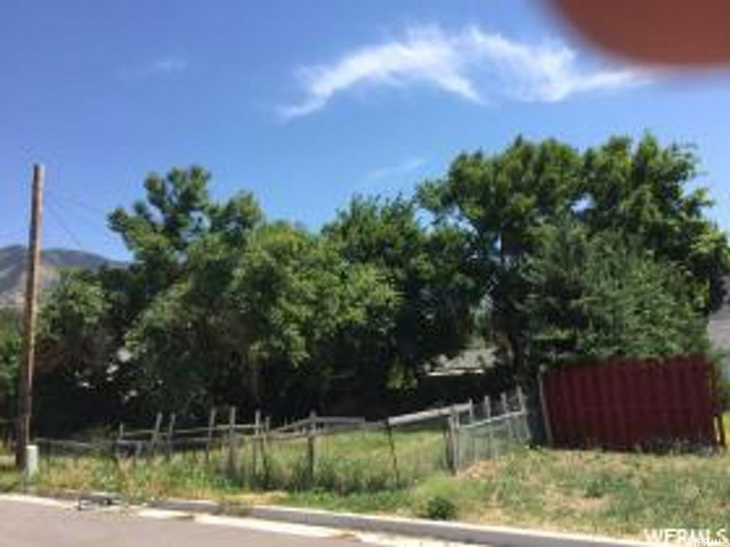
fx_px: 612
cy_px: 274
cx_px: 365
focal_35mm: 29
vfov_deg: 48.2
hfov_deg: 61.7
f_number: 2.2
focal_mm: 4.15
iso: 32
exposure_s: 1/1163
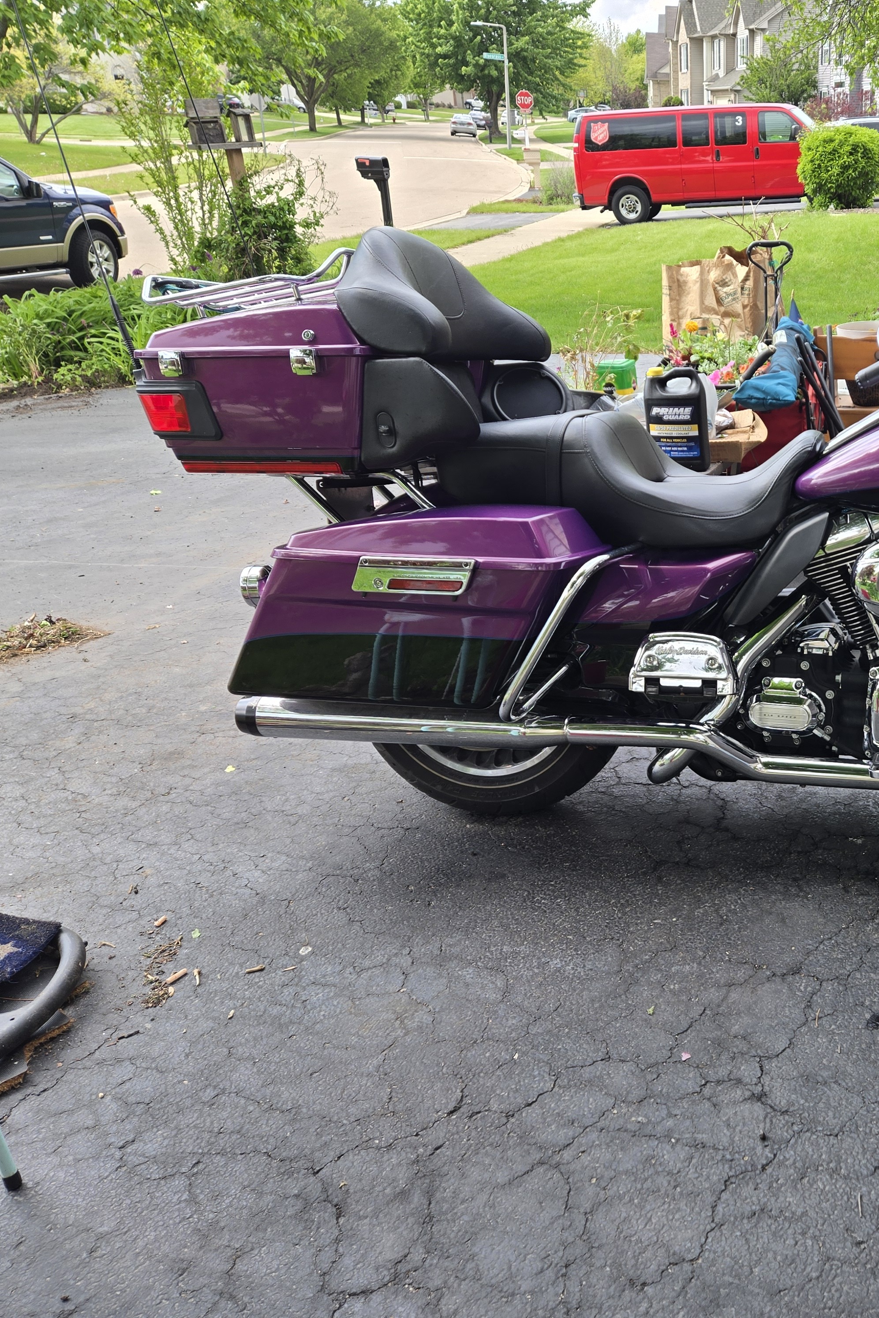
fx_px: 1172
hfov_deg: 38.2
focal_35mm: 32
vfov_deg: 58.7
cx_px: 797
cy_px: 661
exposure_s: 1/267
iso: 25
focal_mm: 5.4
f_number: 1.8
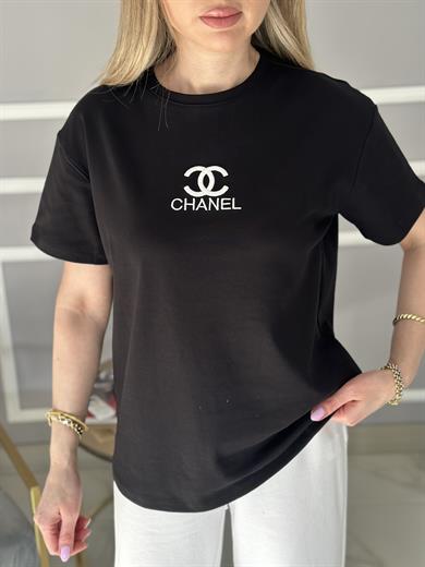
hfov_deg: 30.3
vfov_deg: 39.7
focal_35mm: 48
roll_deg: +2.0
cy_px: 284
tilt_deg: -18.3
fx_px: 786
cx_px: 212
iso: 125
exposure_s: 1/89
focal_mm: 6.86
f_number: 1.78
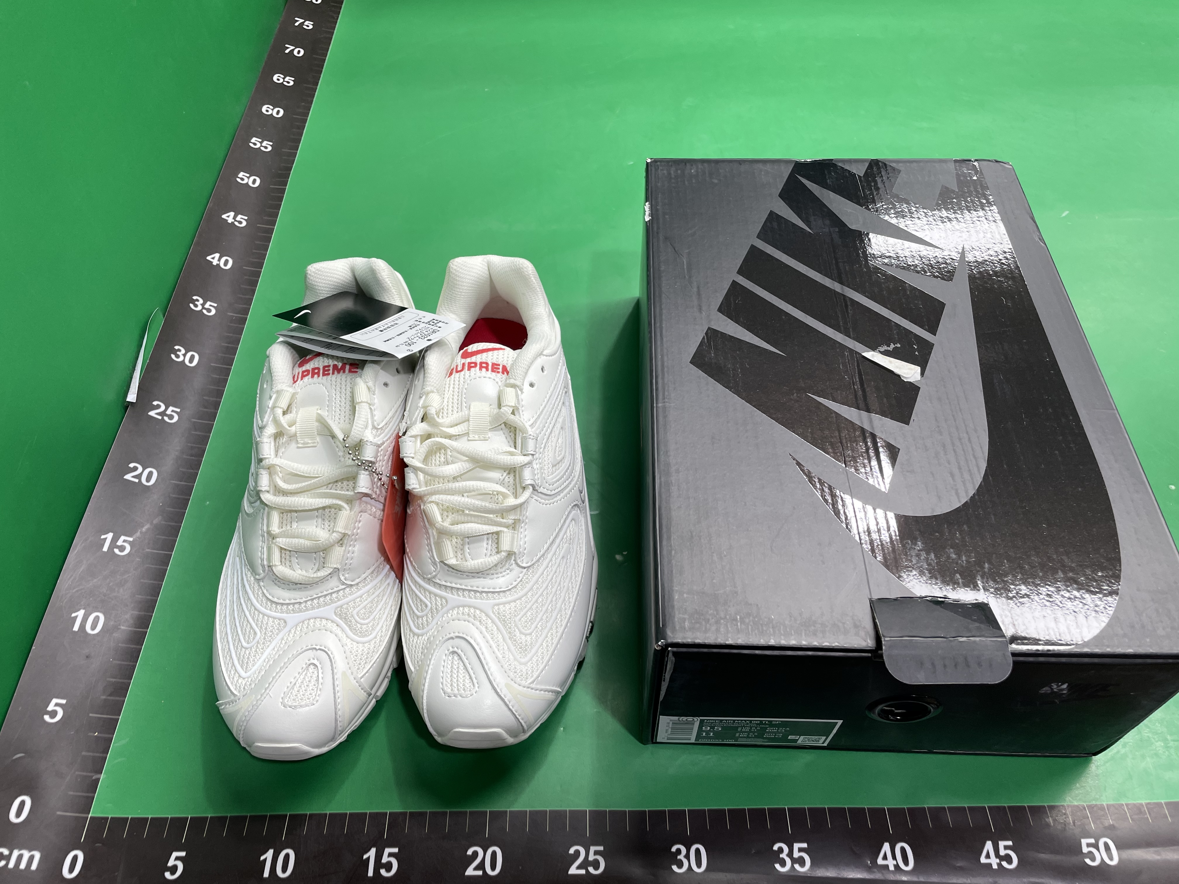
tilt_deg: -51.3
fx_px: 886
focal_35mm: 26
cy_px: 442
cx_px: 590
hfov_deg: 67.3
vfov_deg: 53.1
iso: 64
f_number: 1.6
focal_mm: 4.2
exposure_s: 1/100
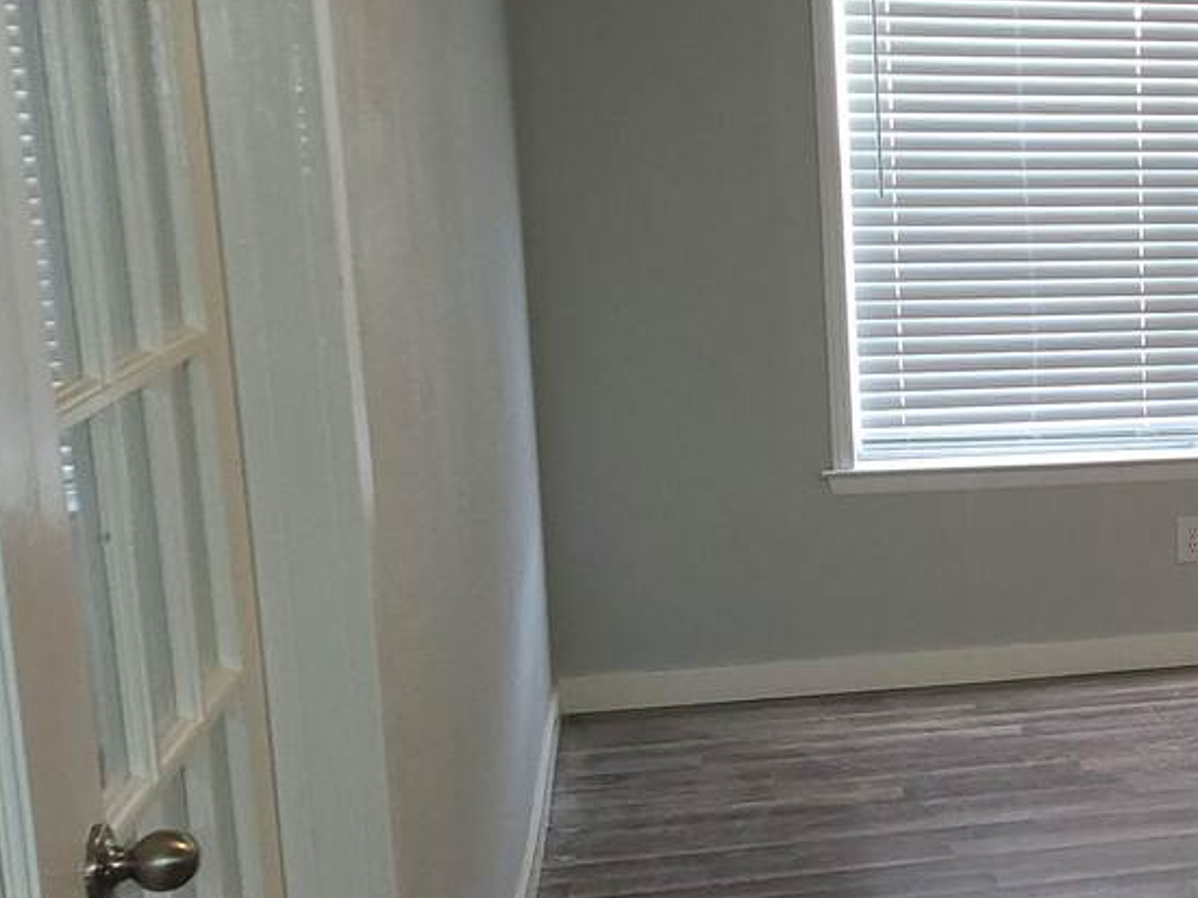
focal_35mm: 68
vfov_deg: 21.6
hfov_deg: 25.4
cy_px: 520
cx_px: 1463
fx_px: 2353
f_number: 1.8
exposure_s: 1/20
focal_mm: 5.4
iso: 125
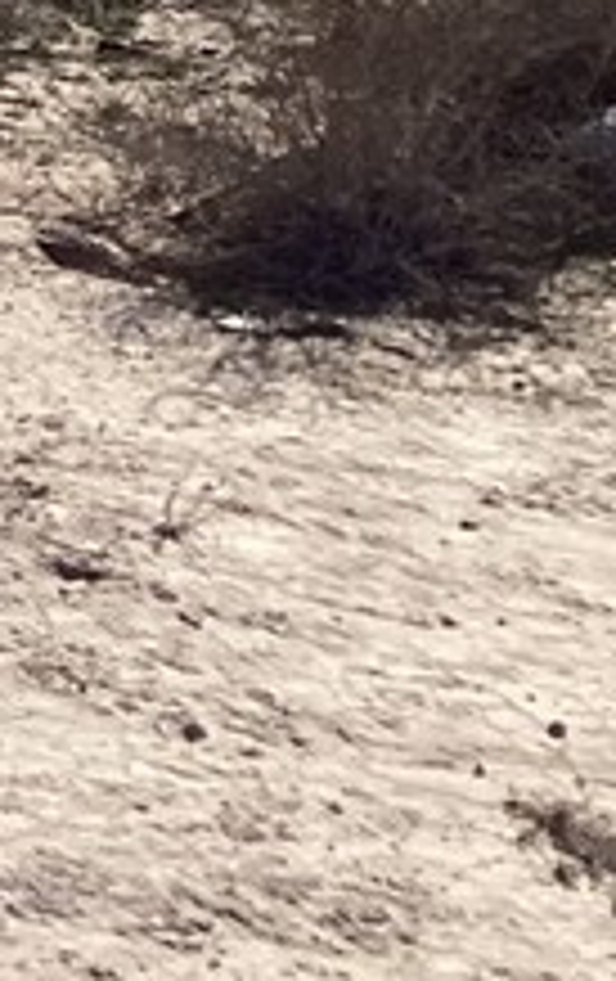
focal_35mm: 154
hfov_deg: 7.4
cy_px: -738
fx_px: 4120
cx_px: -1295
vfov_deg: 12.5
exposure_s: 1/3401
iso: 25
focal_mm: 3.3
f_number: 2.4
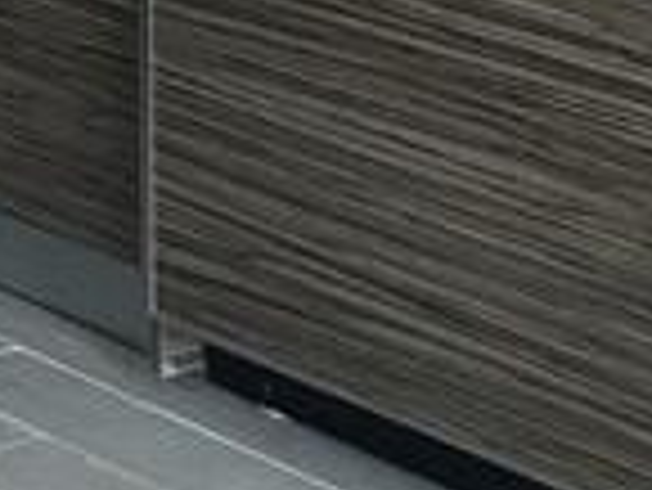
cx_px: -778
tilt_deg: -6.8
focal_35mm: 205
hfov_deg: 8.9
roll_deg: +2.3
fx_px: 3864
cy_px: -481
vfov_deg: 7.0
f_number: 2.2
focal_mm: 4.15
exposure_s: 1/30
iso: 32
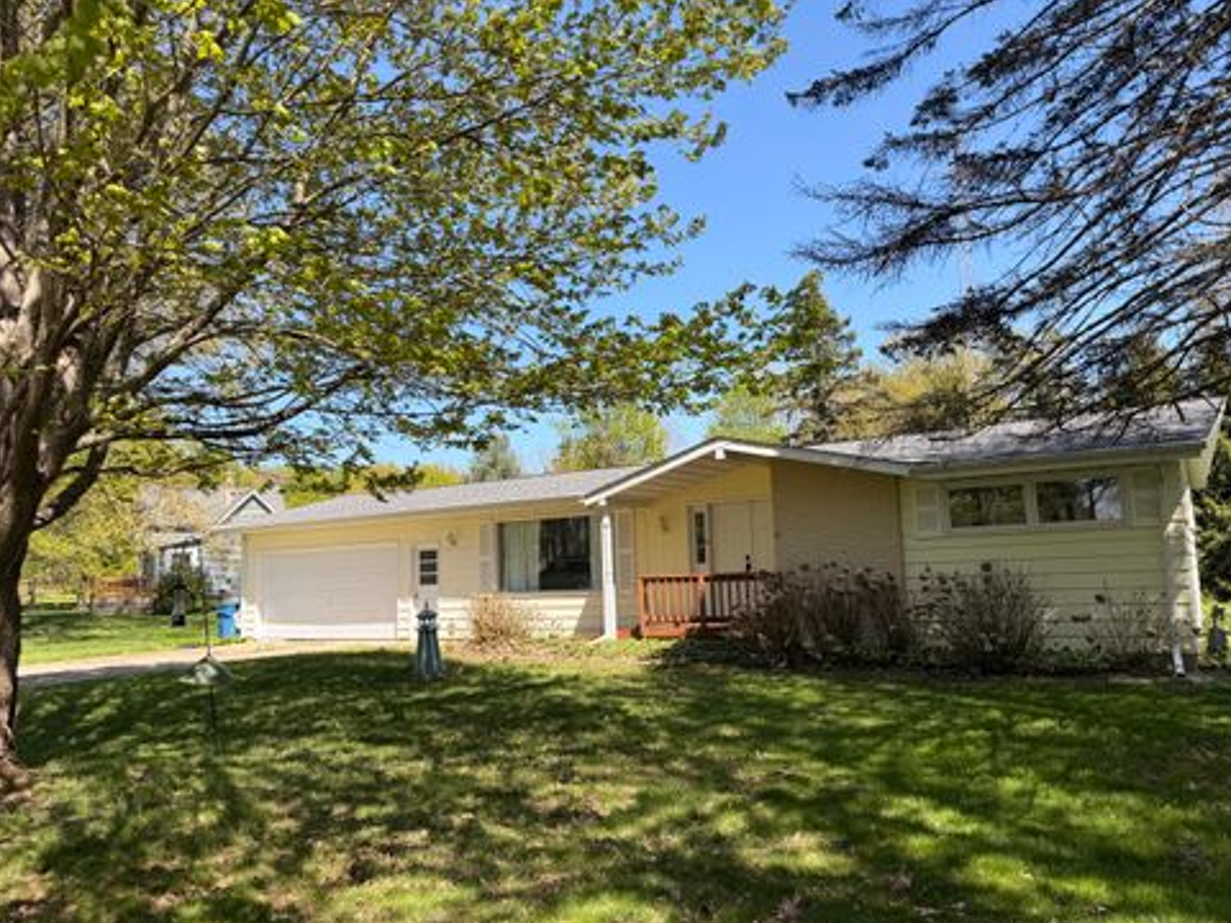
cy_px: 478
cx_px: 628
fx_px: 889
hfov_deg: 69.4
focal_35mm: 25
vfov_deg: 54.9
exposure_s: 1/1949
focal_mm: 6.76
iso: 80
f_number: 1.78
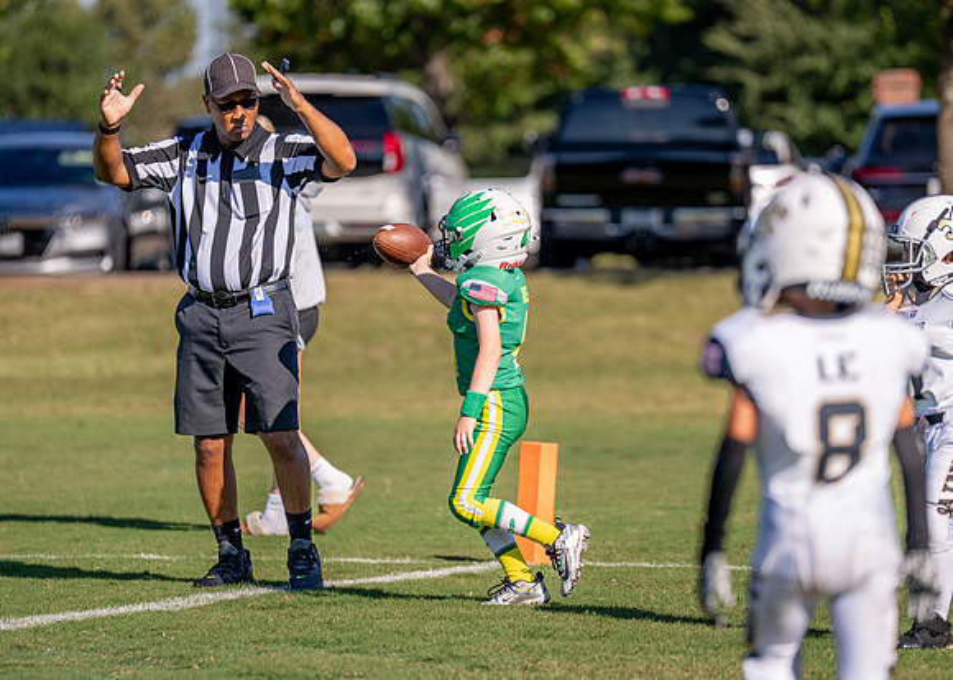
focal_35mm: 246
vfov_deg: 5.9
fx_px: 6646
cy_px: 322
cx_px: 516
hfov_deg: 8.2
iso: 250
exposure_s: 1/5000
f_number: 2.8
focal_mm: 200
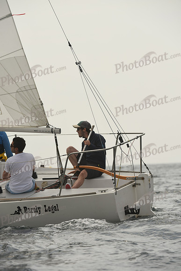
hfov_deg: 4.4
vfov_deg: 6.6
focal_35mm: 310
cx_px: 90
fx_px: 2336
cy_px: 136
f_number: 7.1
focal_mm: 310
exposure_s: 1/1000
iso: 250
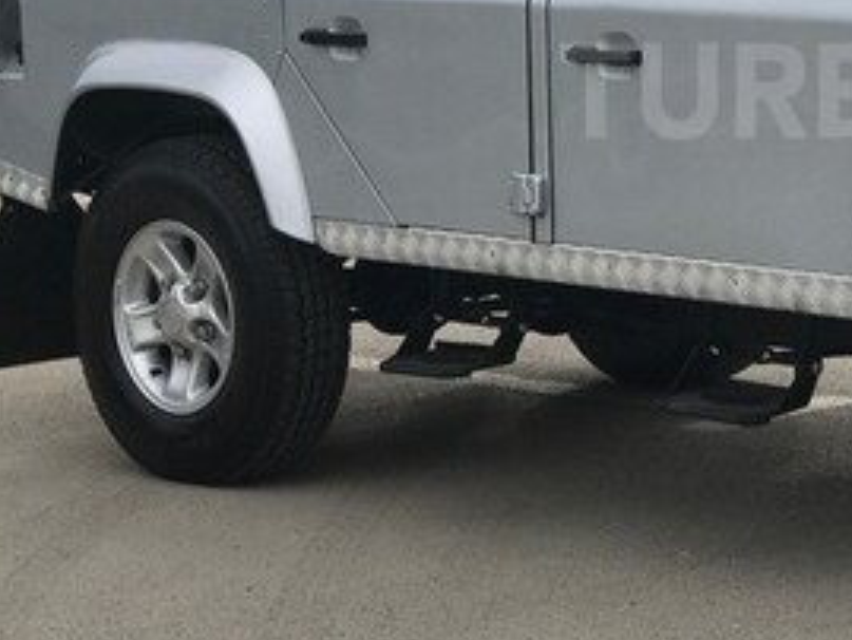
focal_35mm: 140
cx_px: 884
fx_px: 3447
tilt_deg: -7.3
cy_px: 90
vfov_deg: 10.6
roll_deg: +2.0
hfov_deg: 13.9
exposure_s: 1/479
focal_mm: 6.6
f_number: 2.8
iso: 20
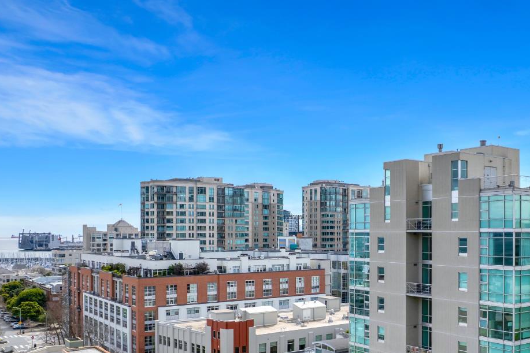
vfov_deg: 36.1
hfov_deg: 51.9
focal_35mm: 36
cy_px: 261
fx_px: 530
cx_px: 362
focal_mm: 8.38
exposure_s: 1/2000
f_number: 2.8
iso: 100
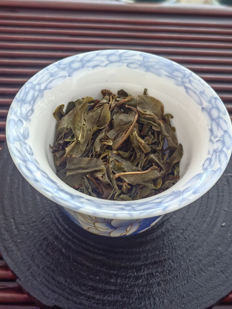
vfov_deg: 49.0
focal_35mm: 38
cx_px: 116
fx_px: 340
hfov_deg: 37.7
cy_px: 154
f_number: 1.9
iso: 80
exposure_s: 1/60
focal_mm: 5.52
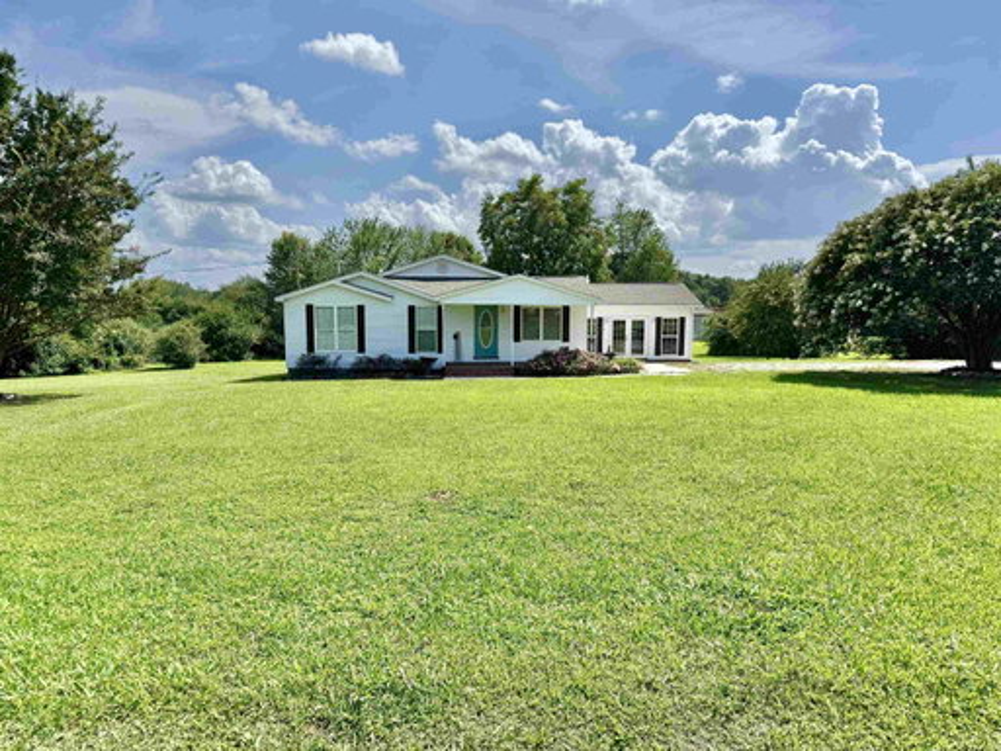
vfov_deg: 56.8
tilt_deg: -6.5
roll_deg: -0.6
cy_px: 376
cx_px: 500
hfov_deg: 71.6
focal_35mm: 24
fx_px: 694
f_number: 1.78
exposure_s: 1/7937
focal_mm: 6.76
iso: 80
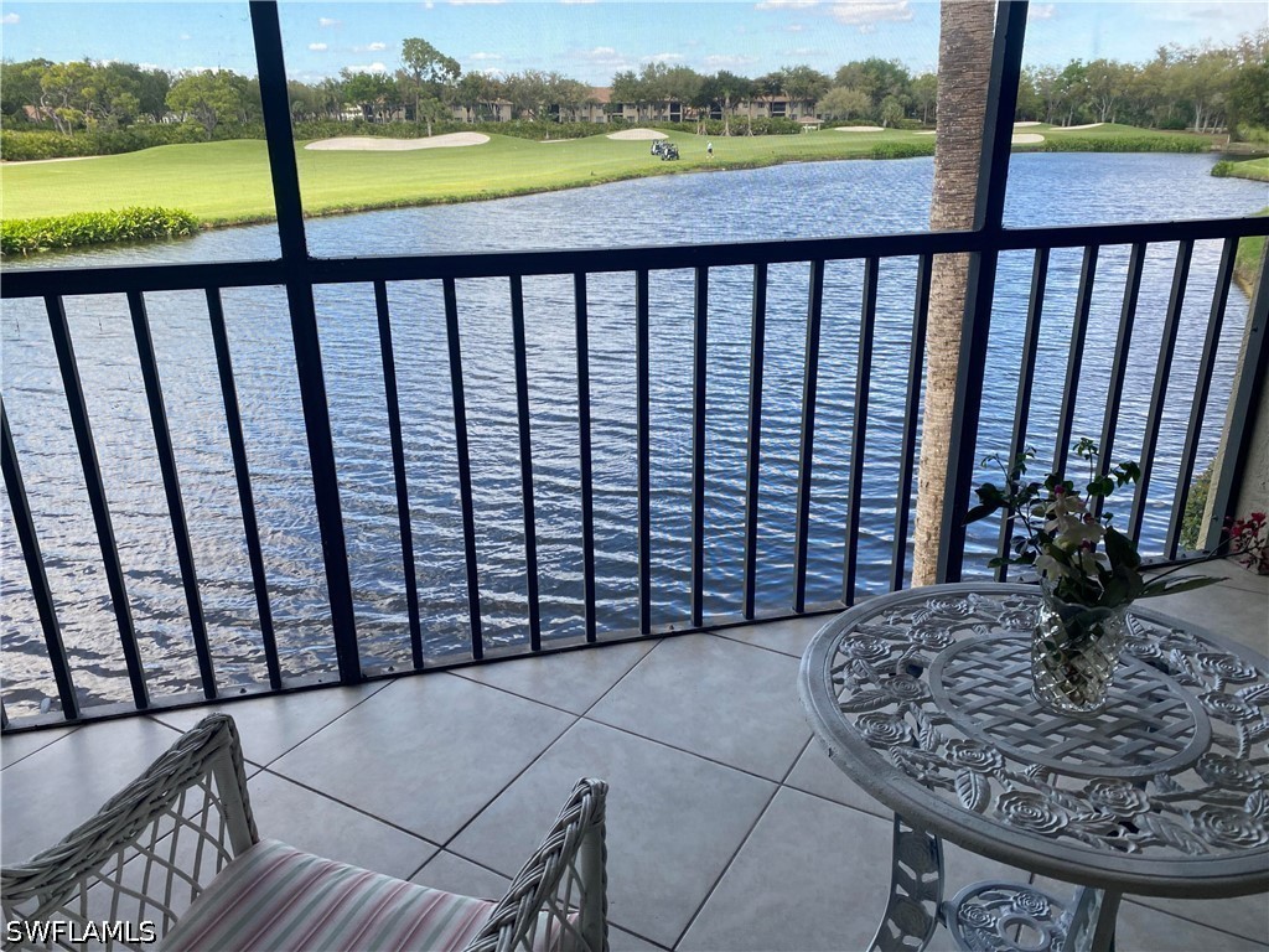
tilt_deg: -20.4
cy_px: 476
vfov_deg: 53.1
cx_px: 634
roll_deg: +0.7
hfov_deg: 67.3
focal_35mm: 26
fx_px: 953
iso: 32
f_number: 1.8
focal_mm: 4.25
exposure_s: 1/510
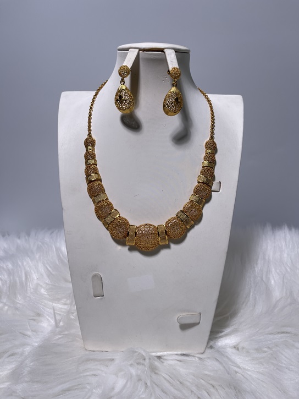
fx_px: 288
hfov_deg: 54.9
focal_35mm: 25
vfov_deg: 69.4
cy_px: 200
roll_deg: -0.2
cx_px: 150
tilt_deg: -20.5
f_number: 1.6
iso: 32
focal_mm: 5.1
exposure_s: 1/1883
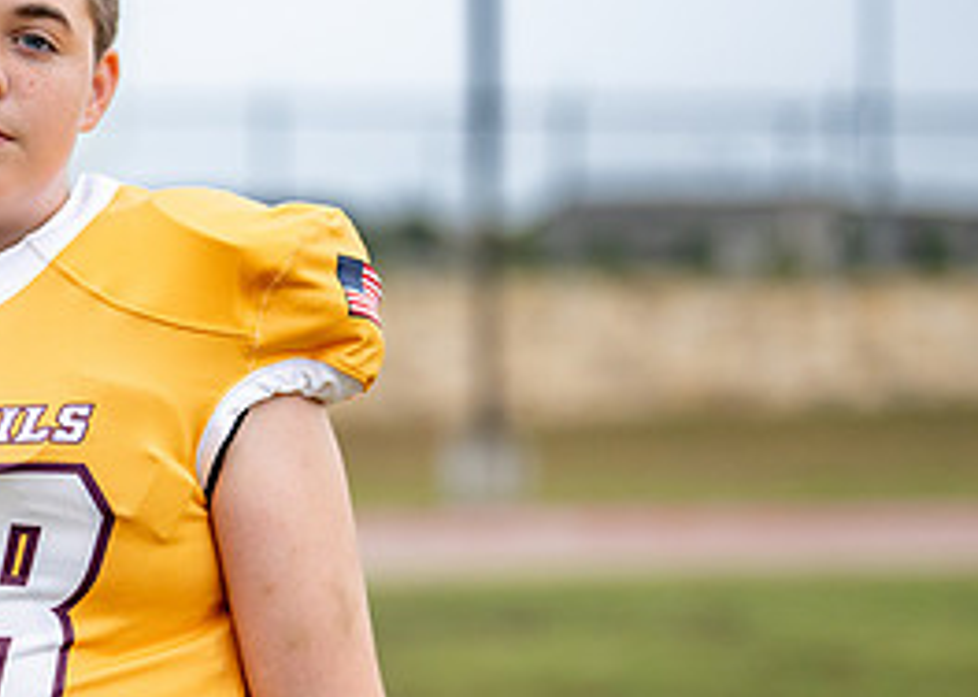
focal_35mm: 133
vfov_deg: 10.8
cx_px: 82
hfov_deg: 14.9
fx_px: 3690
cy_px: 436
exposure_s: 1/2000
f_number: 1.2
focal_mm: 50
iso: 320
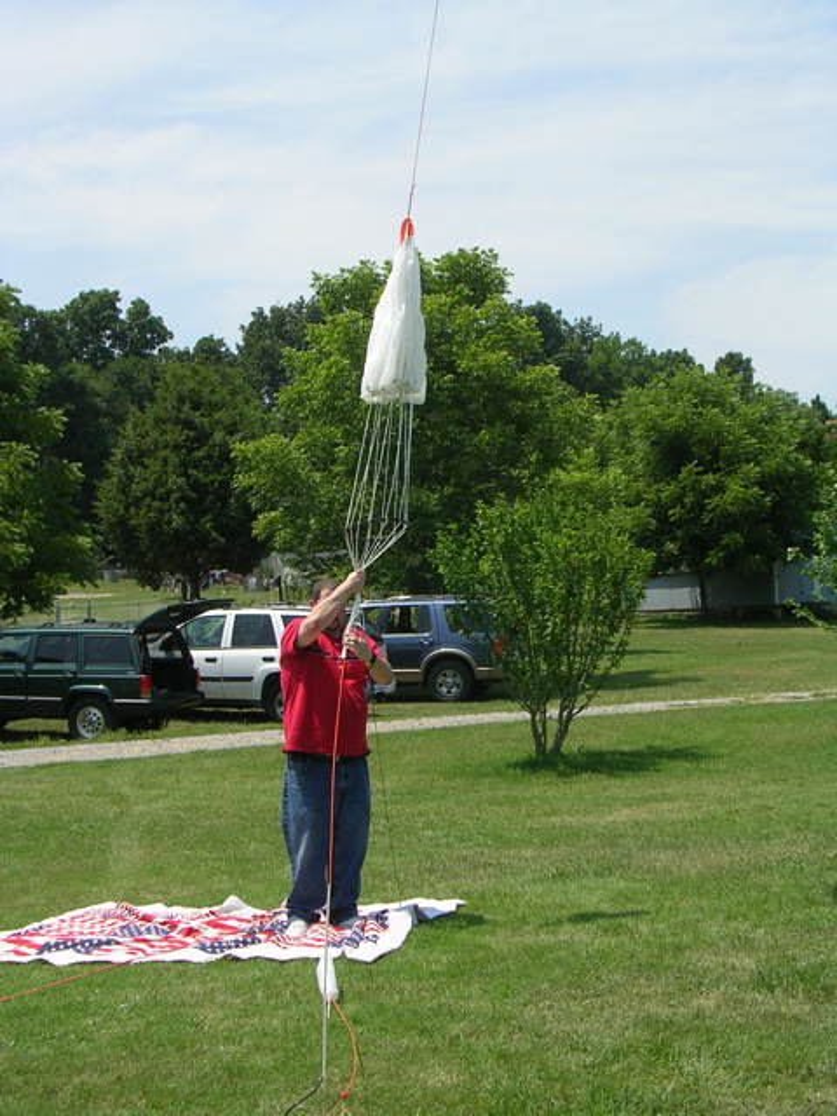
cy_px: 558
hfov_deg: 24.4
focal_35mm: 60
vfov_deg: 32.2
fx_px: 1934
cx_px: 418
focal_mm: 9.1
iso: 50
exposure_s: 1/682
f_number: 3.4
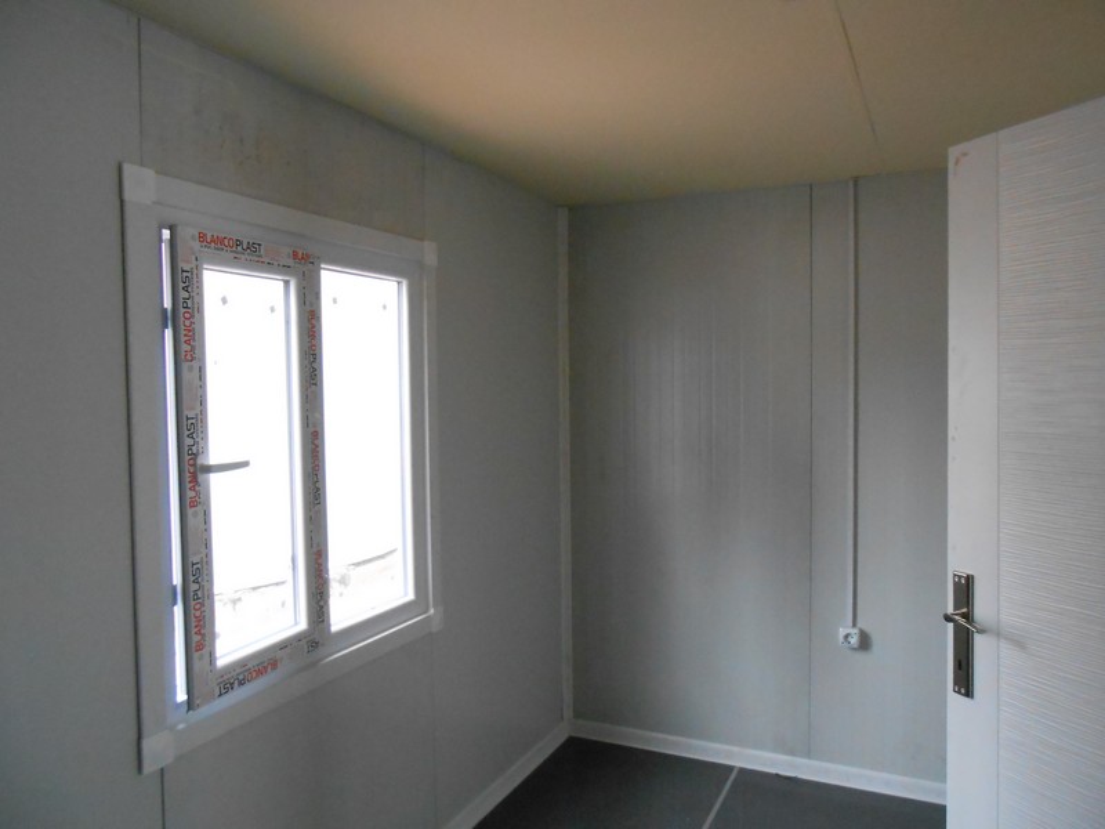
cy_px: 414
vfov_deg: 53.1
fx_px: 830
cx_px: 552
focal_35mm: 26
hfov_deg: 67.3
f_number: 3.5
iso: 800
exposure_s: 1/80
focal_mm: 4.6
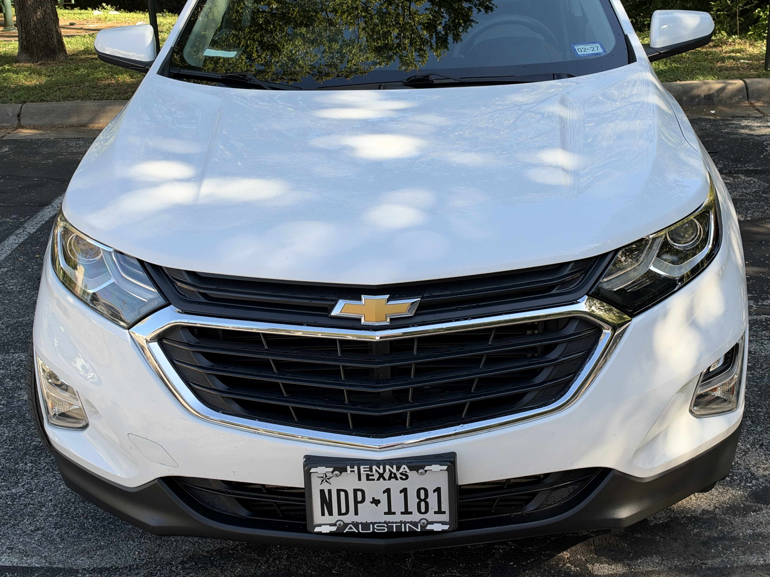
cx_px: 437
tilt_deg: -15.3
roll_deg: +2.2
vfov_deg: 29.5
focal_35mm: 49
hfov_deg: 38.8
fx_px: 1090
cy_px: 195
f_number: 1.8
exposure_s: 1/754
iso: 64
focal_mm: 6.93
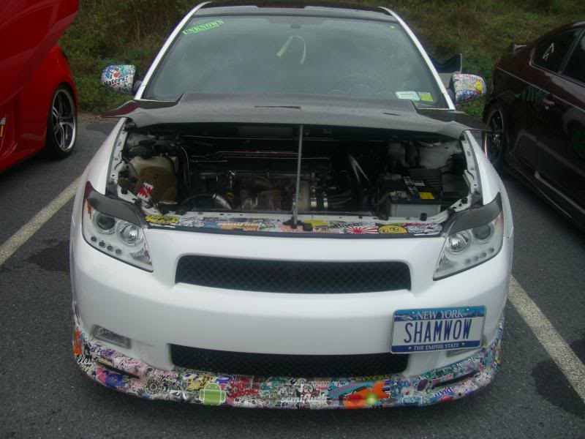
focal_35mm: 38
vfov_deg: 37.7
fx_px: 642
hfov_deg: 49.0
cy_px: 220
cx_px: 292
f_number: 2.8
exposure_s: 1/125
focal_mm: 7.9
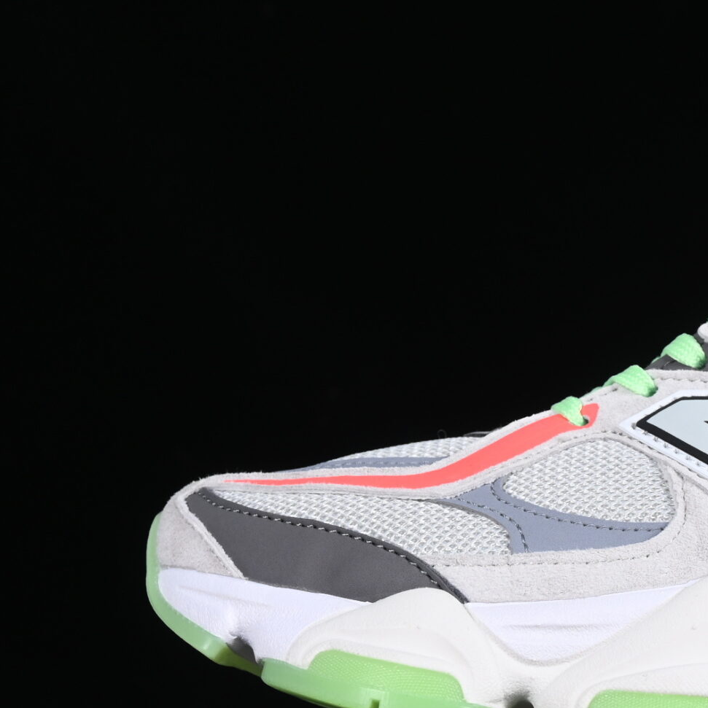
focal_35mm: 168
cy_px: 388
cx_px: 816
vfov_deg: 10.4
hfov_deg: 10.3
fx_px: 3888
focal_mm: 50
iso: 160
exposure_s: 1/80
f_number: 8
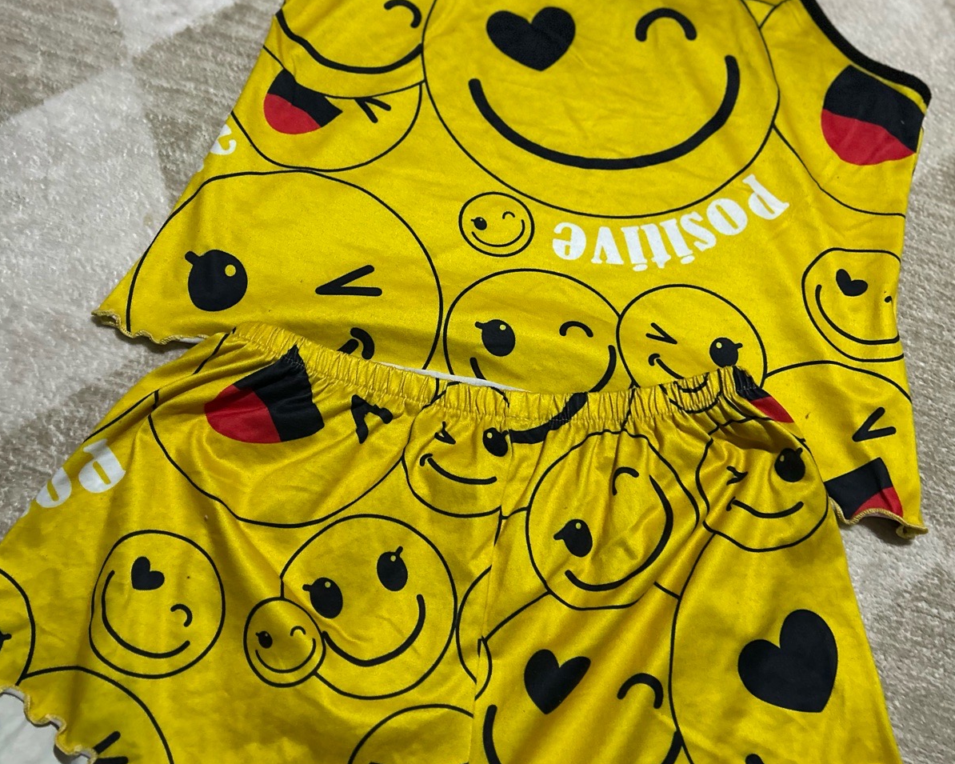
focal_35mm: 34
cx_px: 476
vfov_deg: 43.3
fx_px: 961
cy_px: 349
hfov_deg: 52.8
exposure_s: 1/47
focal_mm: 5.7
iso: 500
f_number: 1.5
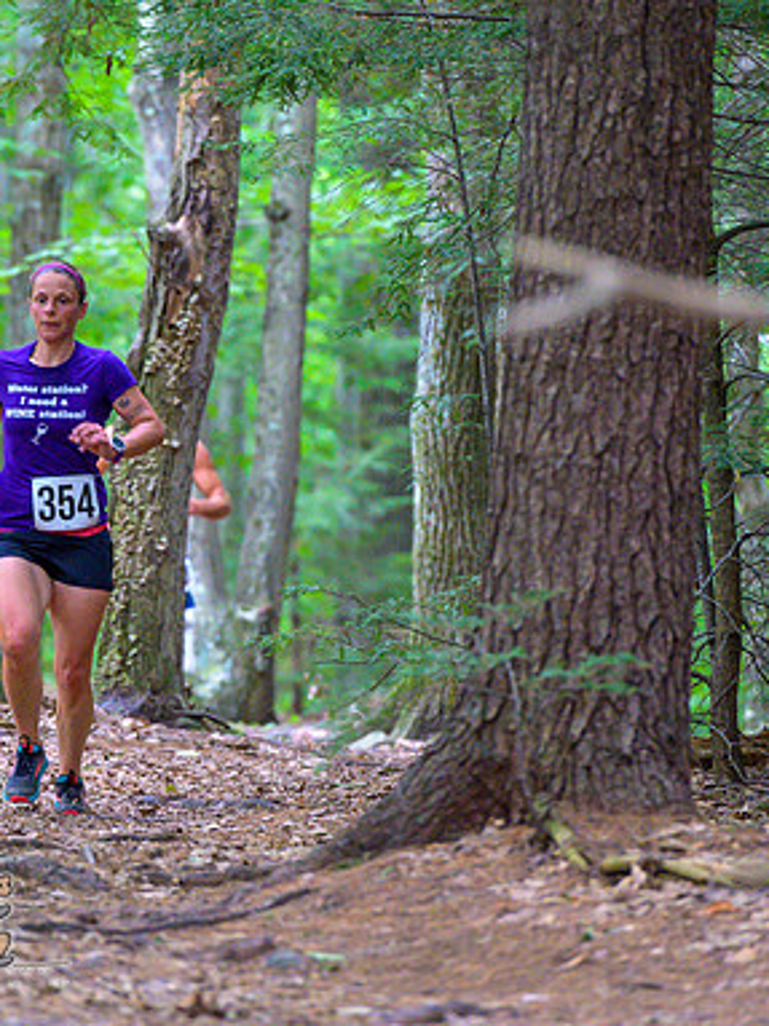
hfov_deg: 5.1
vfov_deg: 6.8
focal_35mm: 291
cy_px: 514
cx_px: 180
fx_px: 8624
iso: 8000
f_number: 4
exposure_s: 1/200
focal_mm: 200
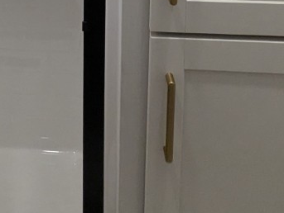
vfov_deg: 18.3
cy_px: -159
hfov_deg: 29.0
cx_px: 47
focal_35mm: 65
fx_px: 534
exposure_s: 1/156
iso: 521
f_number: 2.2
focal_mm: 2.35
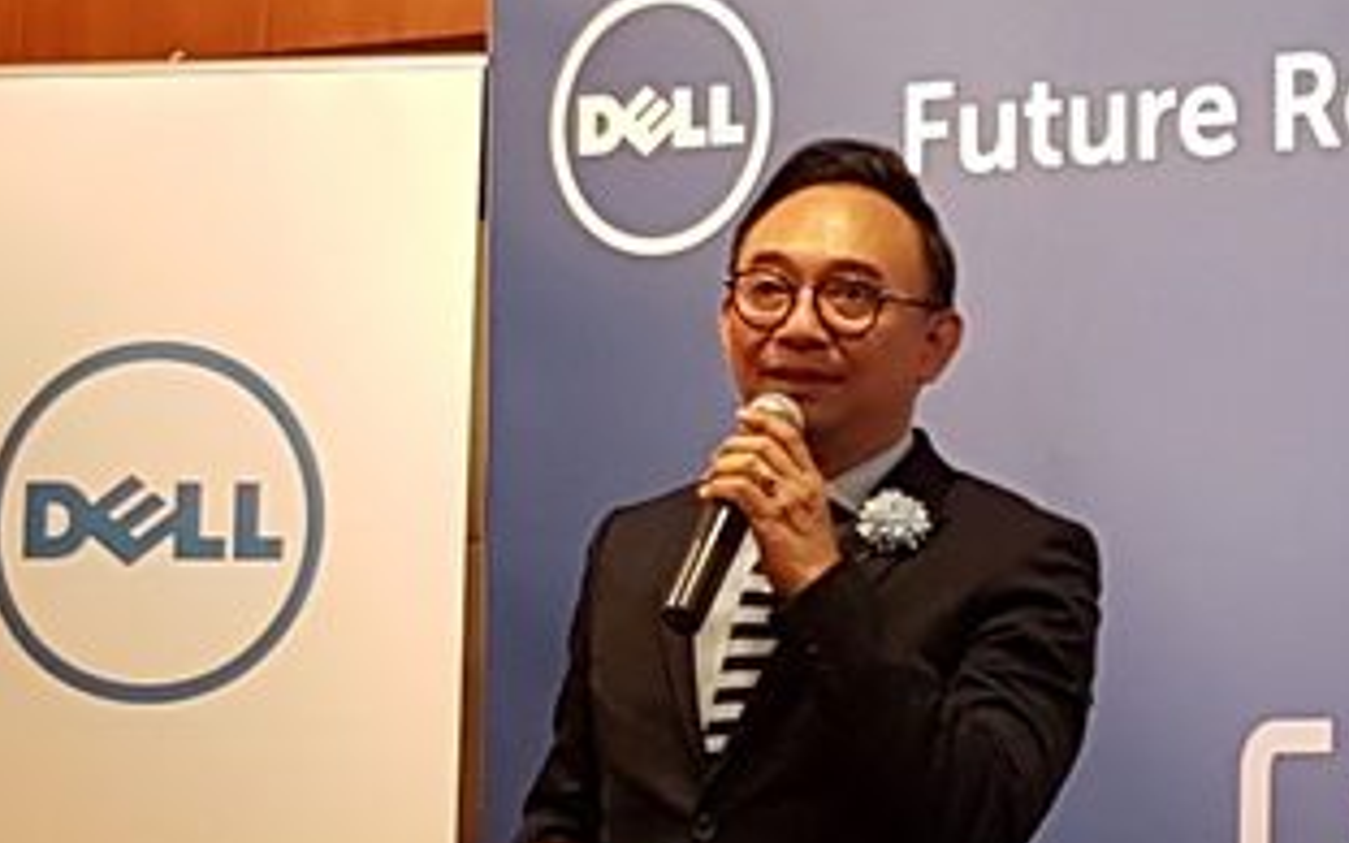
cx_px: 1219
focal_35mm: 53
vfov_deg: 24.4
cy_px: 501
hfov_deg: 35.8
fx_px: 1949
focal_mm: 4.2
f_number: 1.7
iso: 100
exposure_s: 1/50
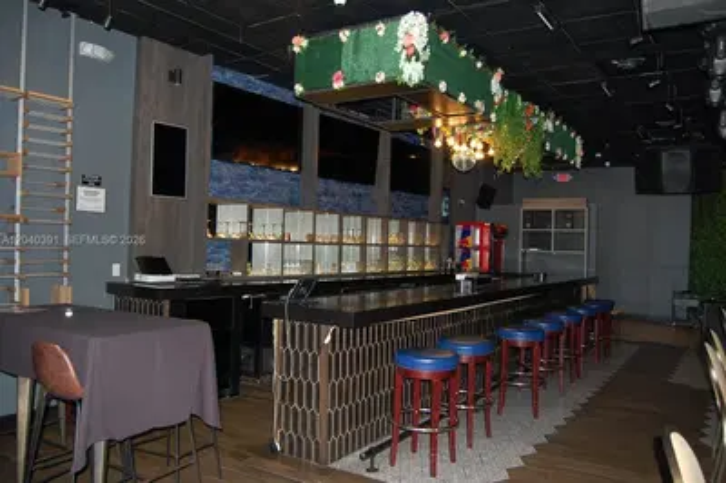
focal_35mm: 27
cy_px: 242
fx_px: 544
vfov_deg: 47.9
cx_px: 363
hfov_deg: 67.4
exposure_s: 1/60
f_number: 3.5
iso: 400
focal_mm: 18
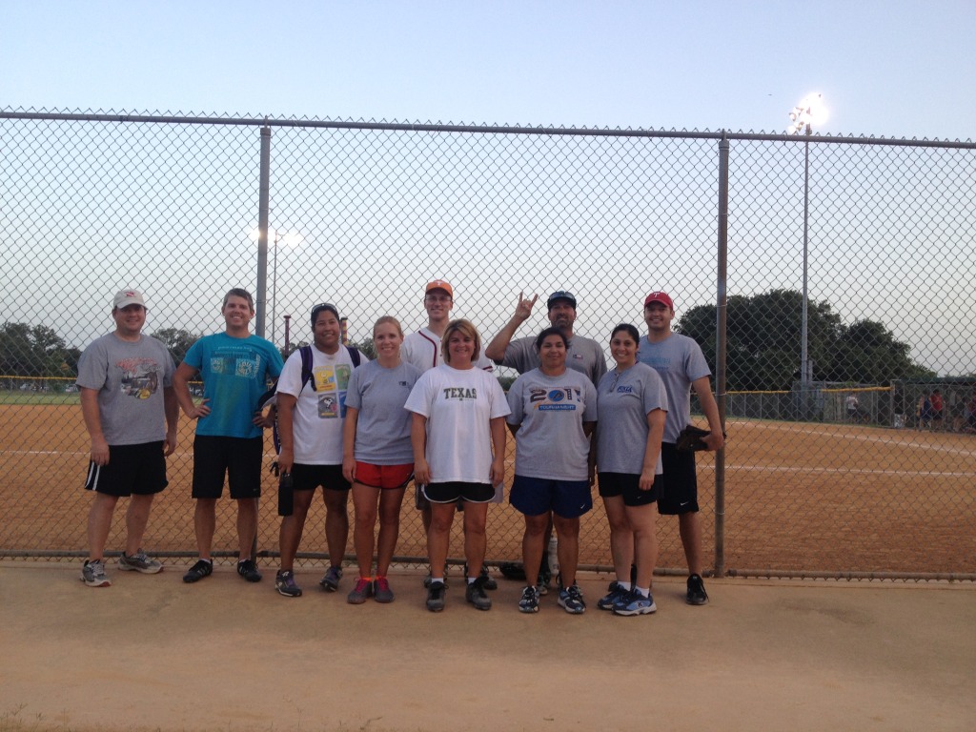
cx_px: 488
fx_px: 987
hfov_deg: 52.6
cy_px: 366
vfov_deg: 40.7
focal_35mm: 35
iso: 50
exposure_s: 1/159
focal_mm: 4.28
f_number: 2.4
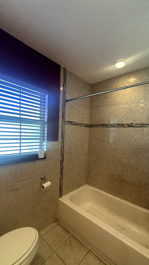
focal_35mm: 16
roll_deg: -4.3
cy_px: 138
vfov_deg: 99.3
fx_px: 112
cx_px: 81
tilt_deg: -2.0
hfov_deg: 66.9
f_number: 2.2
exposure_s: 1/60
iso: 200
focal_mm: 2.22
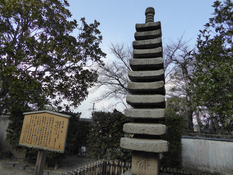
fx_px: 168
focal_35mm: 25
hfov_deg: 69.4
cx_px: 116
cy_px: 88
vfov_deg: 54.9
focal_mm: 4.3
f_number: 3.3
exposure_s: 1/640
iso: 200
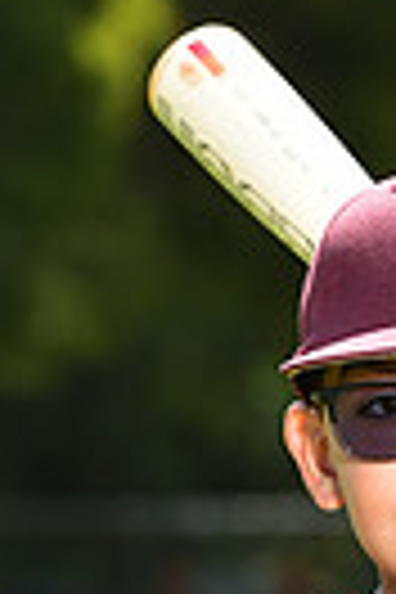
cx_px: 533
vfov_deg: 3.9
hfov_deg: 2.6
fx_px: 8678
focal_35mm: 526
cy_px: 734
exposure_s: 1/200
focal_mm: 120
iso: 80
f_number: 5
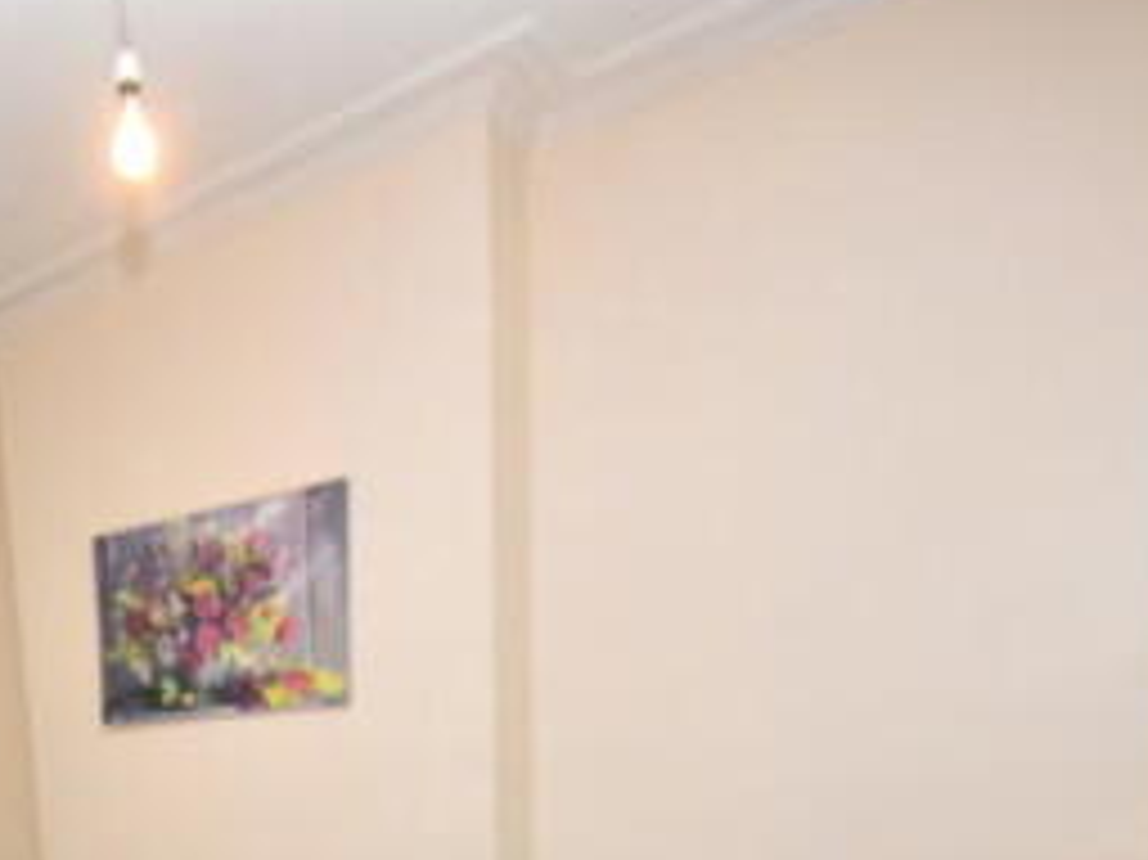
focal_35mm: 48
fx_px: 1599
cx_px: 88
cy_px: 952
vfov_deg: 27.5
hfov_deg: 36.7
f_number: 5.3
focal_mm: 13
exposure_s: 1/200
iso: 3200
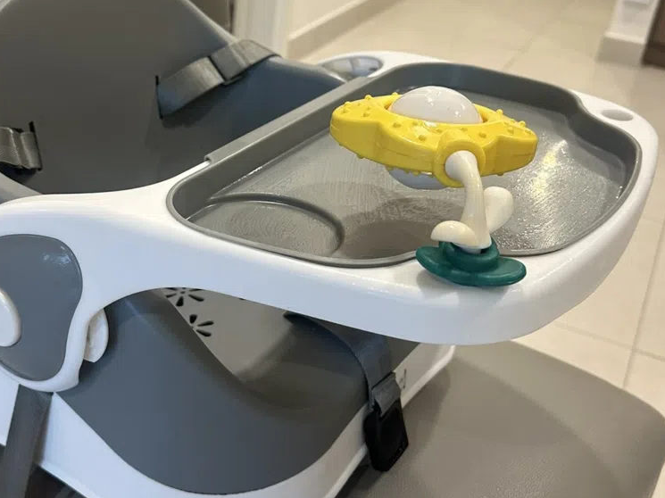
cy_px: 237
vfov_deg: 32.8
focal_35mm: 44
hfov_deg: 42.4
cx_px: 225
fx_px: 845
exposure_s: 1/50
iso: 200
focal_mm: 6.86
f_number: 1.78
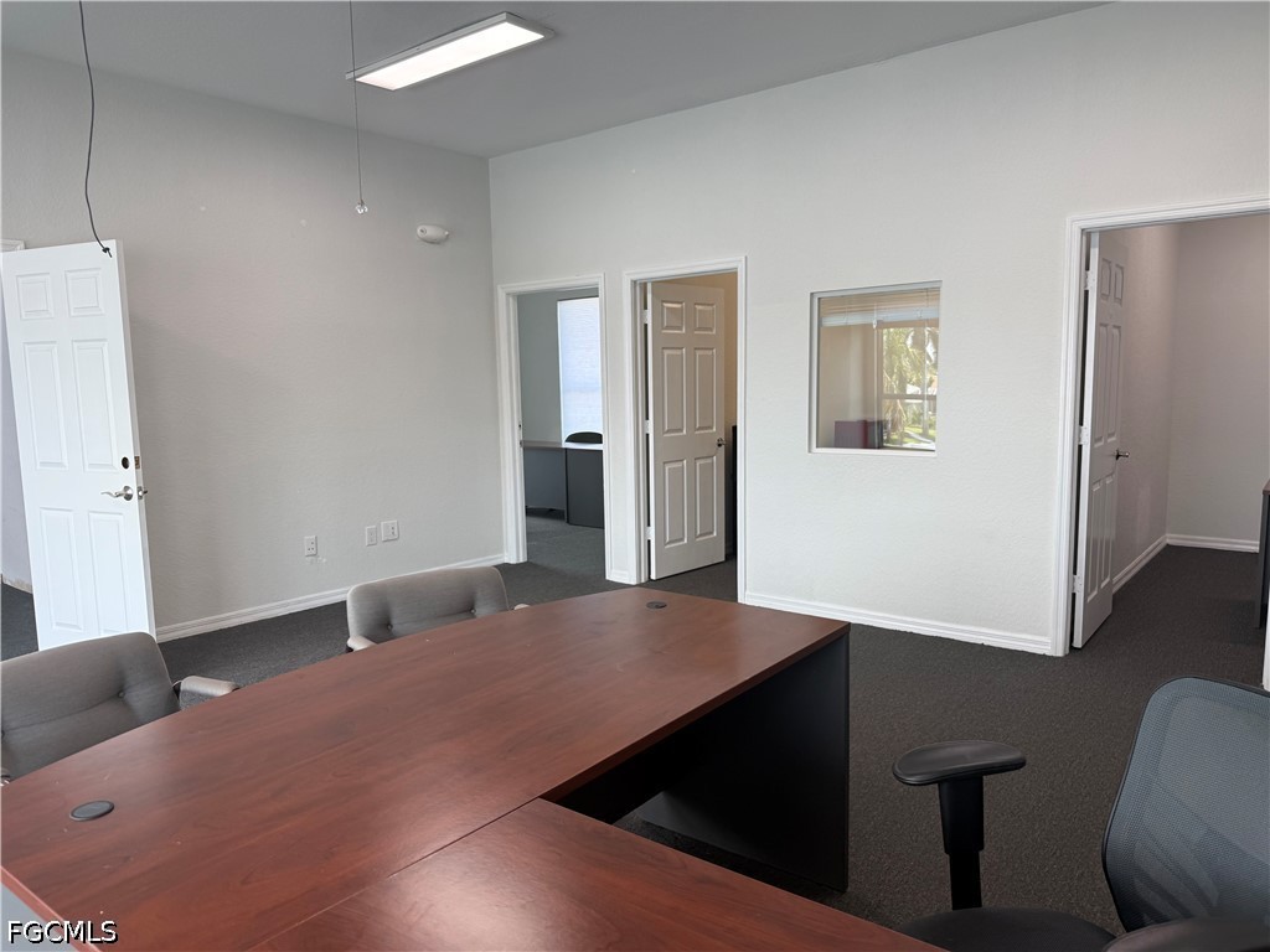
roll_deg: +0.5
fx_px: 881
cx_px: 635
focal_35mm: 24
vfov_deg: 56.8
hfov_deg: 71.6
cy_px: 476
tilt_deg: -6.3
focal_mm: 6.76
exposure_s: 1/137
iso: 64
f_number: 1.78
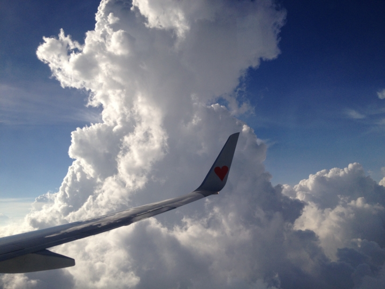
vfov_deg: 40.7
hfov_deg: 52.6
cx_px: 192
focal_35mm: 35
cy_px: 144
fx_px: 389
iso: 50
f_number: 2.4
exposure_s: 1/3690
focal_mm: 4.28
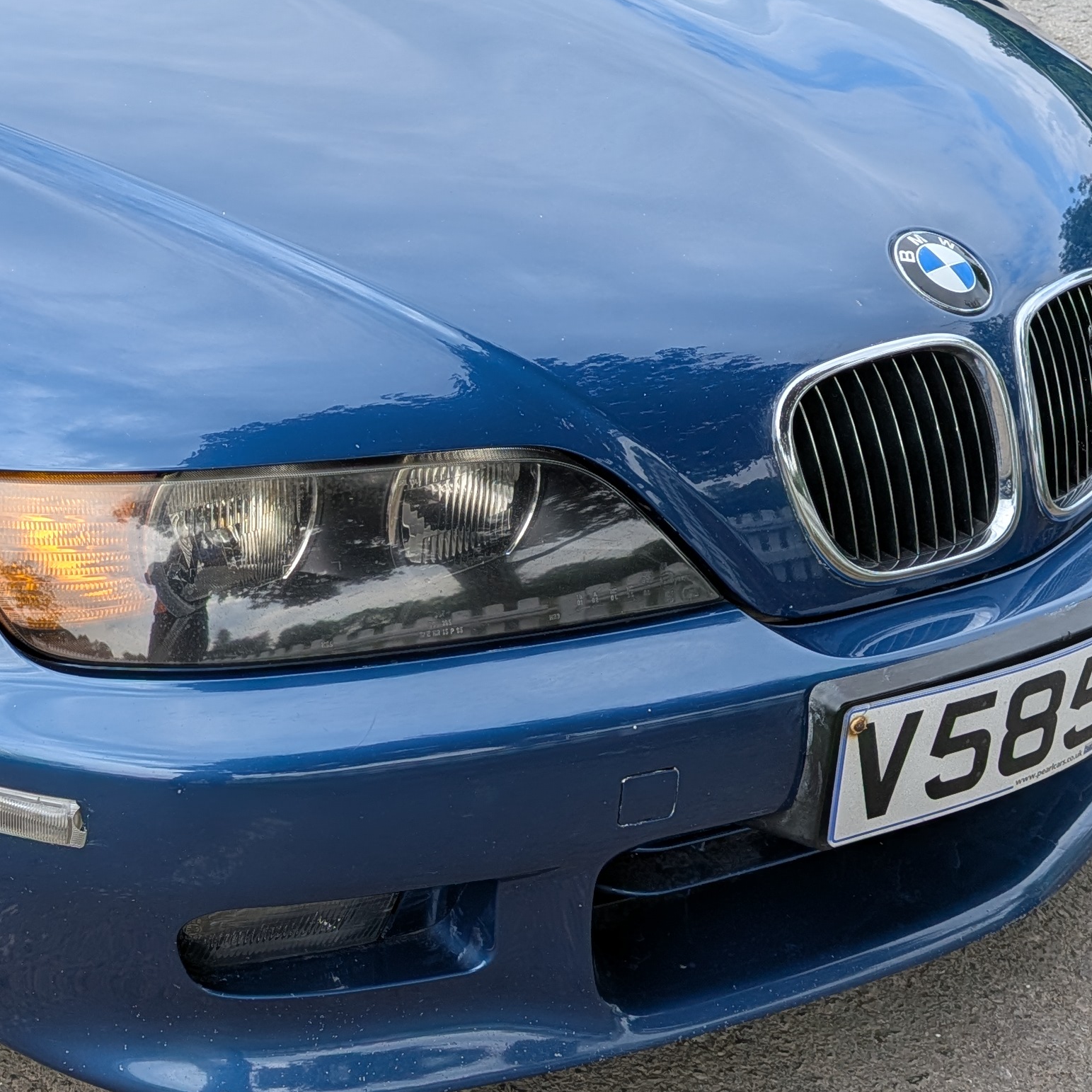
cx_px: 328
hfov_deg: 30.8
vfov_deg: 30.8
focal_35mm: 55
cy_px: 334
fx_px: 1963
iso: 33
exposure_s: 1/846
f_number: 1.7
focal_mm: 4.53
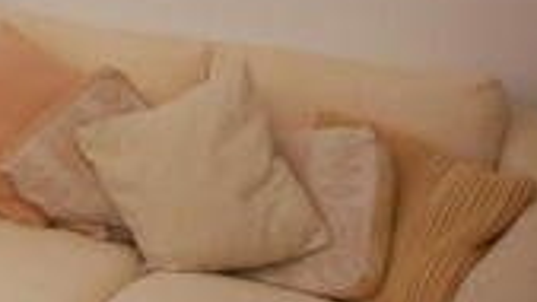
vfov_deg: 13.6
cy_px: -119
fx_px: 1210
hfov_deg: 20.6
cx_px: -311
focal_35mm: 85
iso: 1600
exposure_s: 1/100
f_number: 7.1
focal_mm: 14
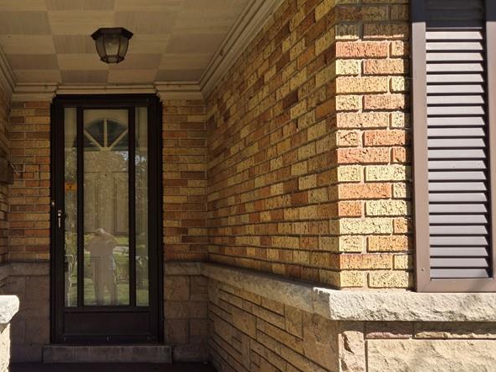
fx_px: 573
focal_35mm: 40
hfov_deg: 44.7
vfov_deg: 35.9
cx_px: 106
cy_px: 214
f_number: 1.8
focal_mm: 5.4
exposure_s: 1/1002
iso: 25
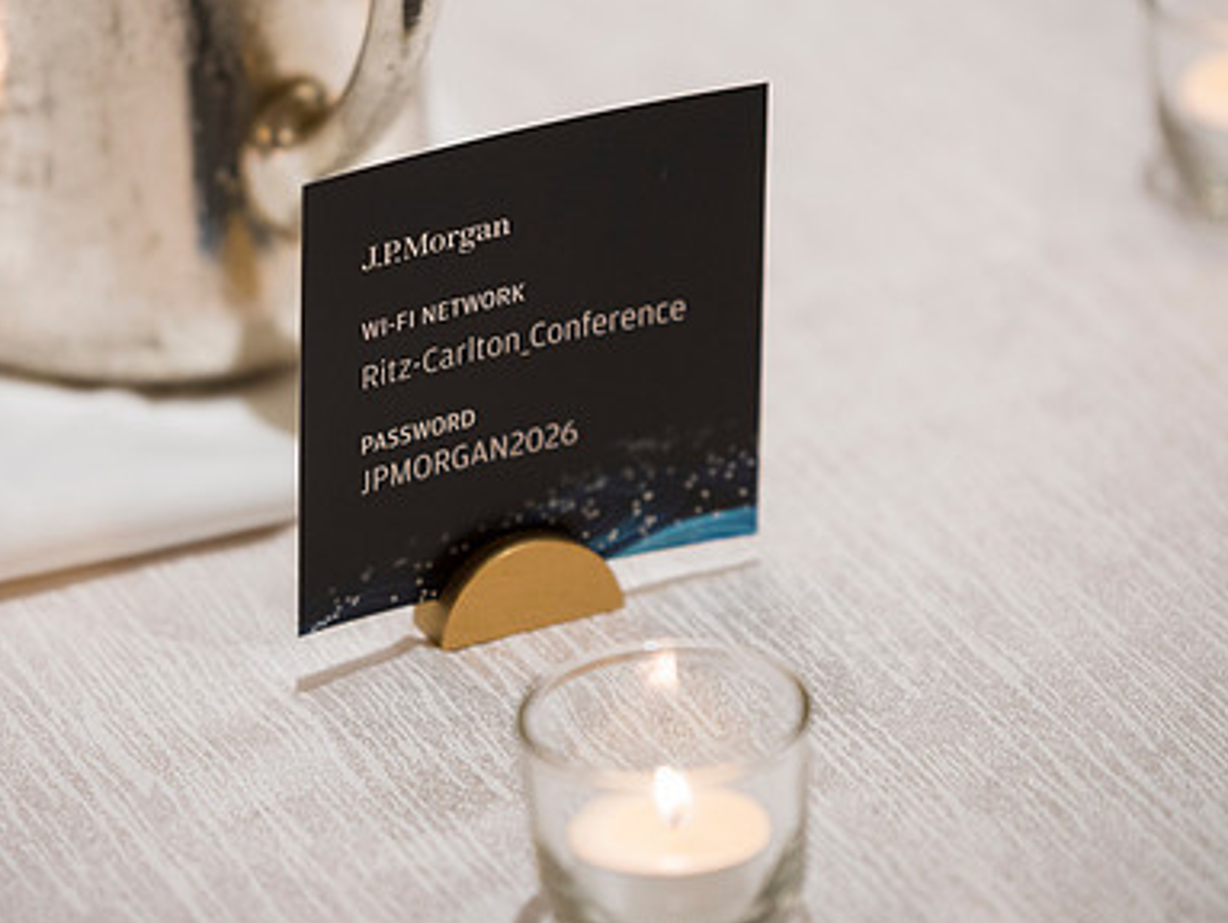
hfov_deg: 6.8
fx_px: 10333
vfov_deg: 5.1
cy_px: 332
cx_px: 494
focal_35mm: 291
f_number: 2.8
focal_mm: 200
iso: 1250
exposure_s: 1/125
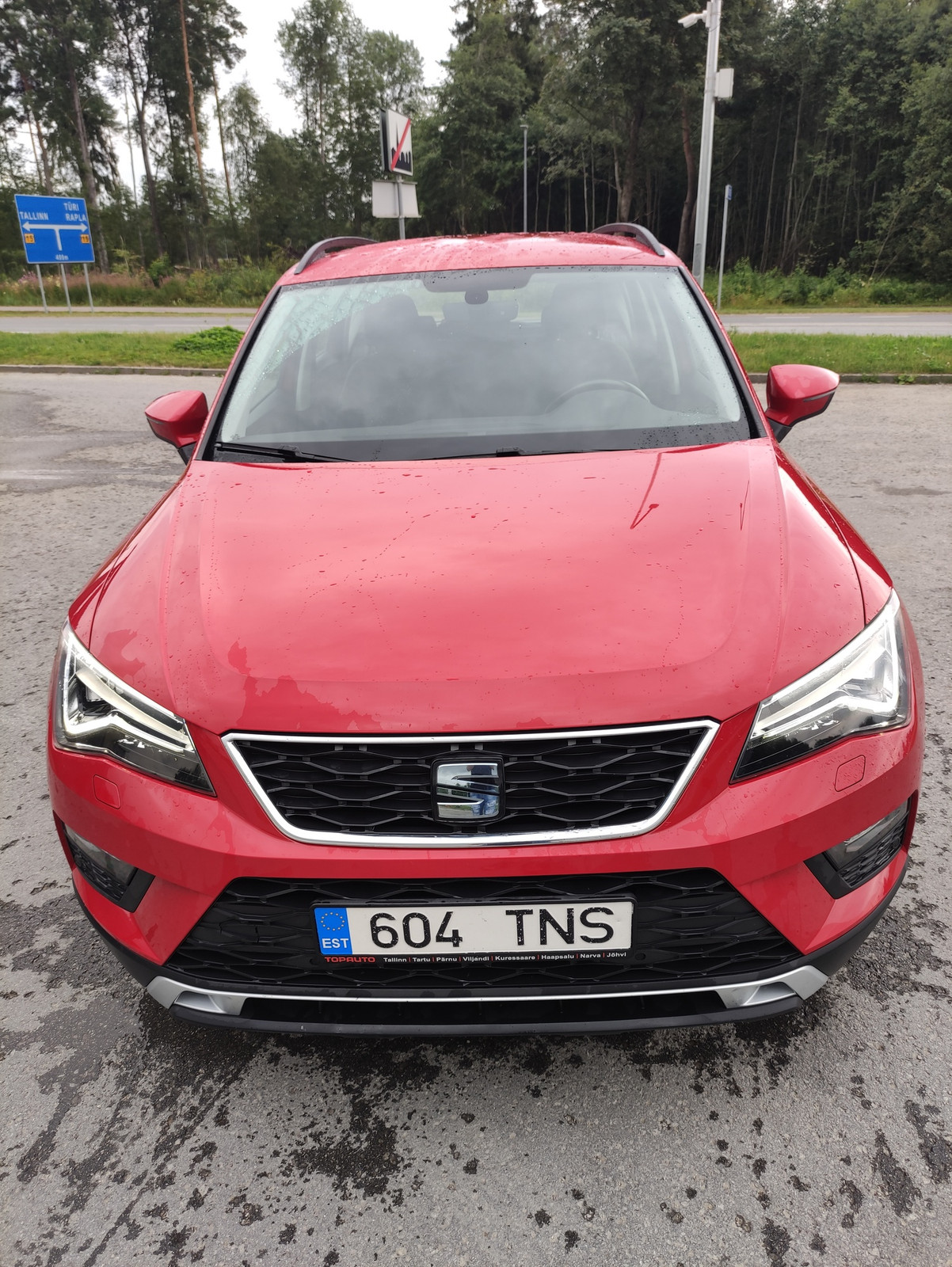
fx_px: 916
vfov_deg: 69.4
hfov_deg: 54.9
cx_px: 476
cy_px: 634
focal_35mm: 25
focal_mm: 5.43
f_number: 1.89
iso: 101
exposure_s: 1/100
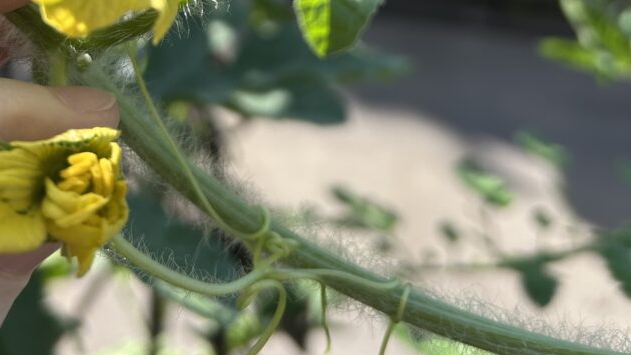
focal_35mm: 46
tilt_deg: -25.9
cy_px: -128
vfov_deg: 22.7
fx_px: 770
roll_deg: -6.8
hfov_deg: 44.4
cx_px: 257
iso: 50
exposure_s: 1/1100
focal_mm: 5.7
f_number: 1.5
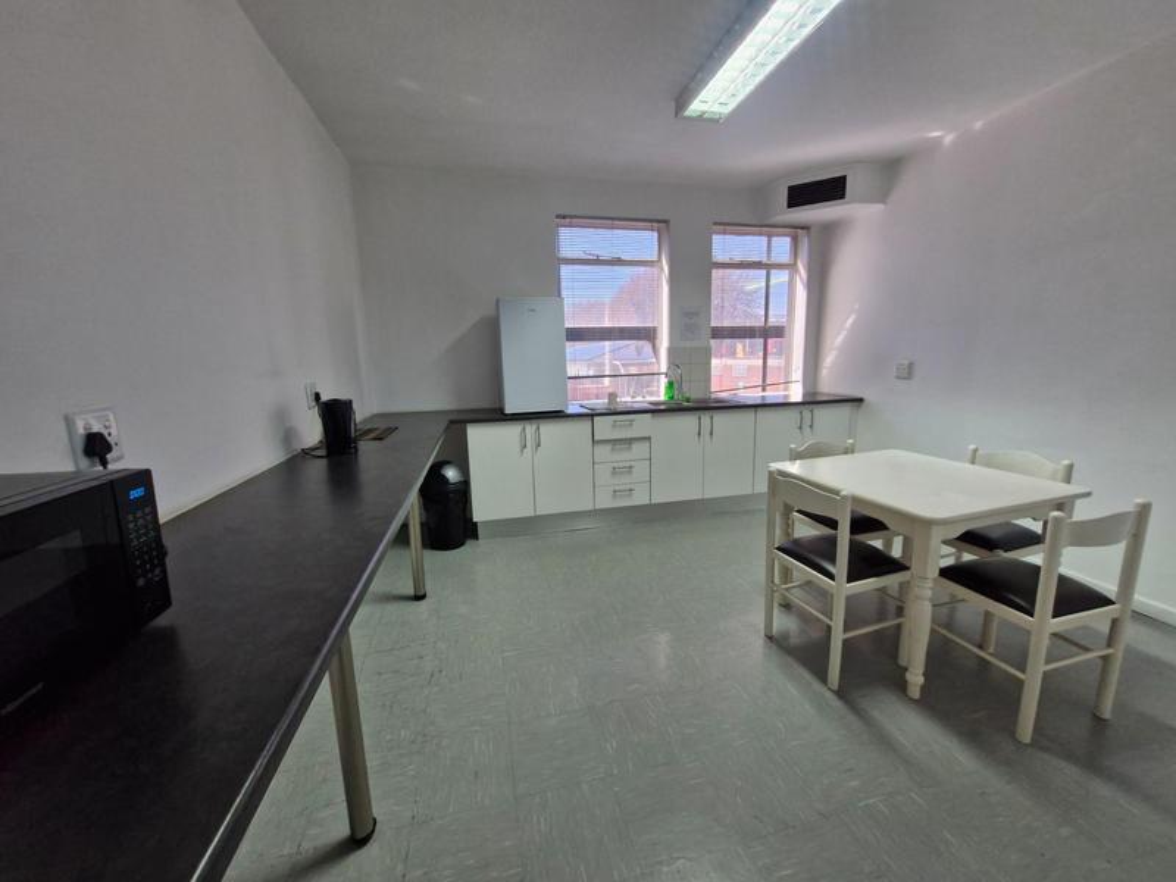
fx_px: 442
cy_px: 441
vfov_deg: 89.9
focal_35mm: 13
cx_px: 588
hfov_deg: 106.2
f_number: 2.2
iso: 160
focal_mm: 1.74
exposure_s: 1/50
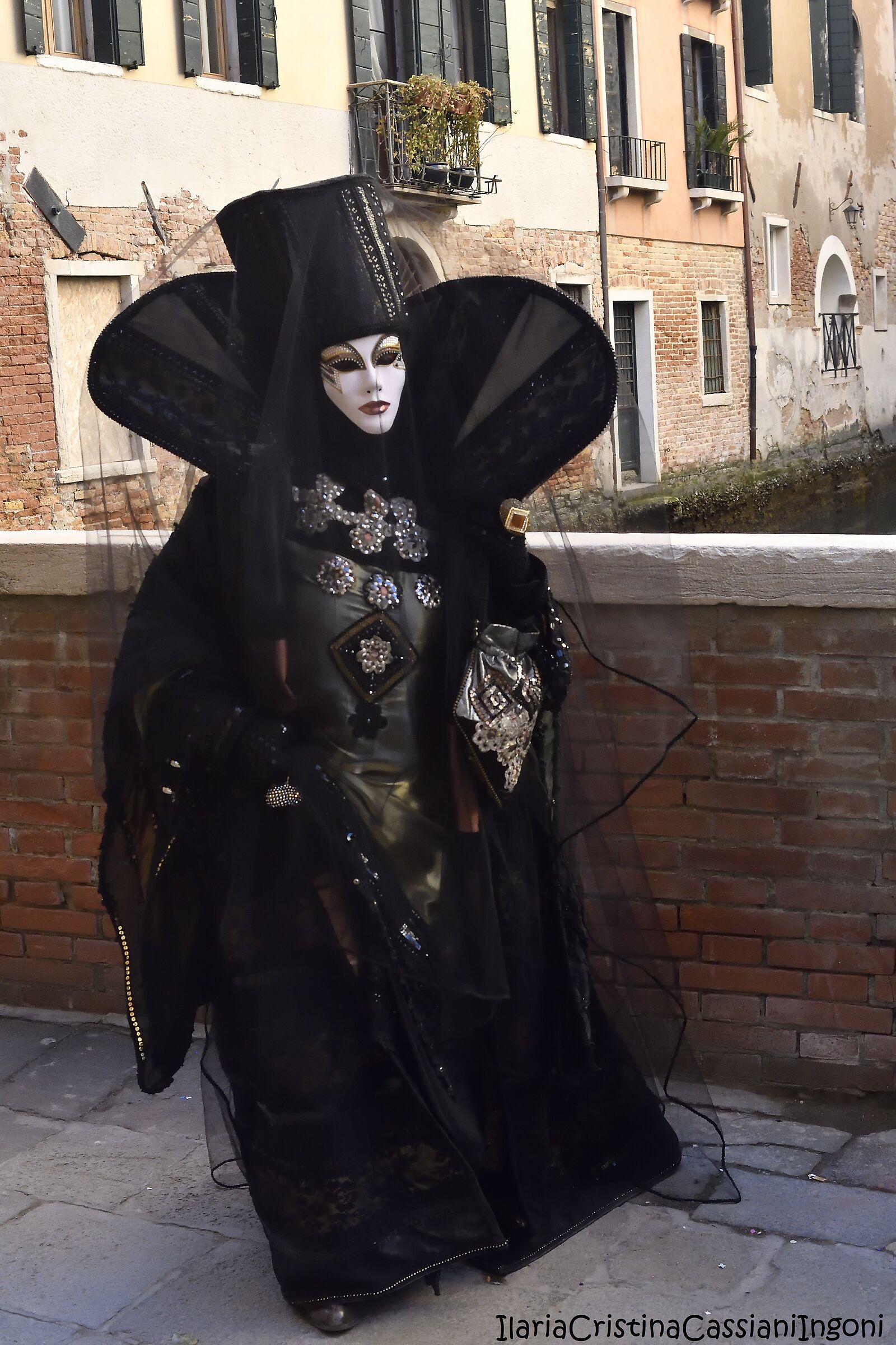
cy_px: 672
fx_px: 1960
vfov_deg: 37.9
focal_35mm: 52
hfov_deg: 25.8
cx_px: 448
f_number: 8
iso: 4000
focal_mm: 35
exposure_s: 1/1000
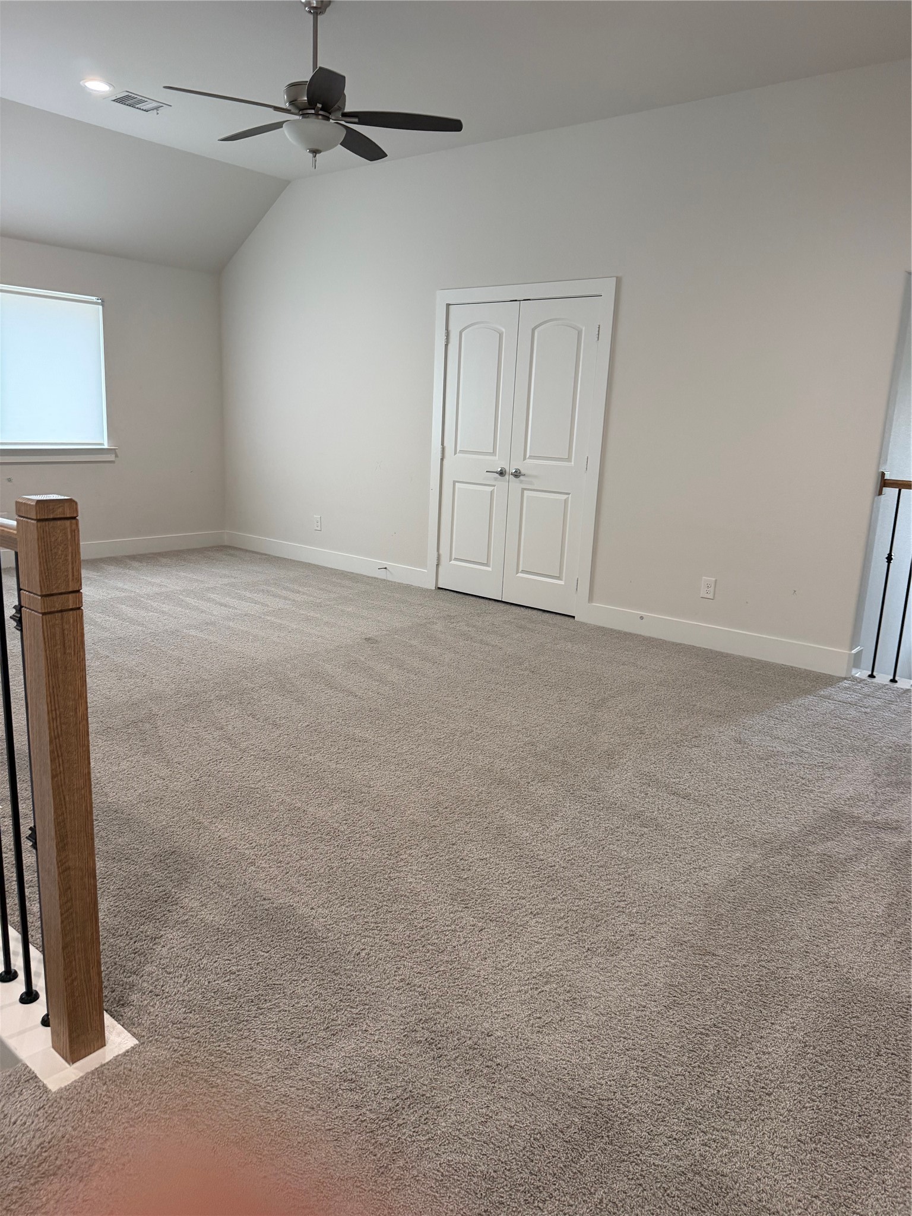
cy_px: 608
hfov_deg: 56.8
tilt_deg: -11.3
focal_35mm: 24
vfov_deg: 71.6
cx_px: 456
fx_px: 843
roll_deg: -3.4
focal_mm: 6.76
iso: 320
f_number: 1.78
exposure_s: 1/120
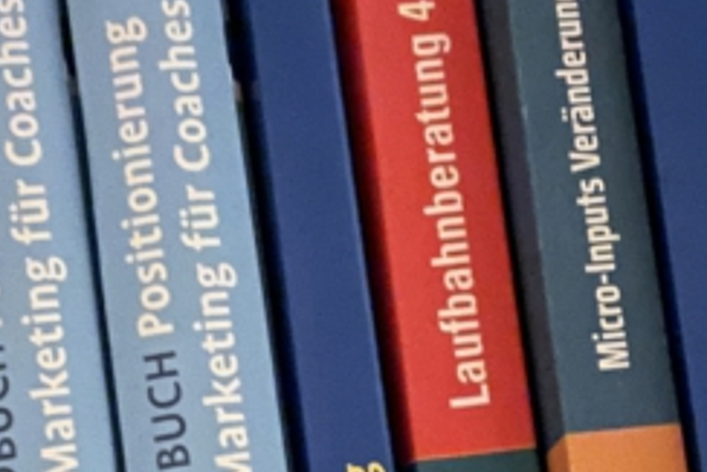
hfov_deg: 17.9
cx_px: 217
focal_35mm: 114
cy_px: 543
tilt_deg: +9.6
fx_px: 2240
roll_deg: -3.3
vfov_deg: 11.8
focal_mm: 4.2
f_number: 1.6
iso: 800
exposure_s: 1/4
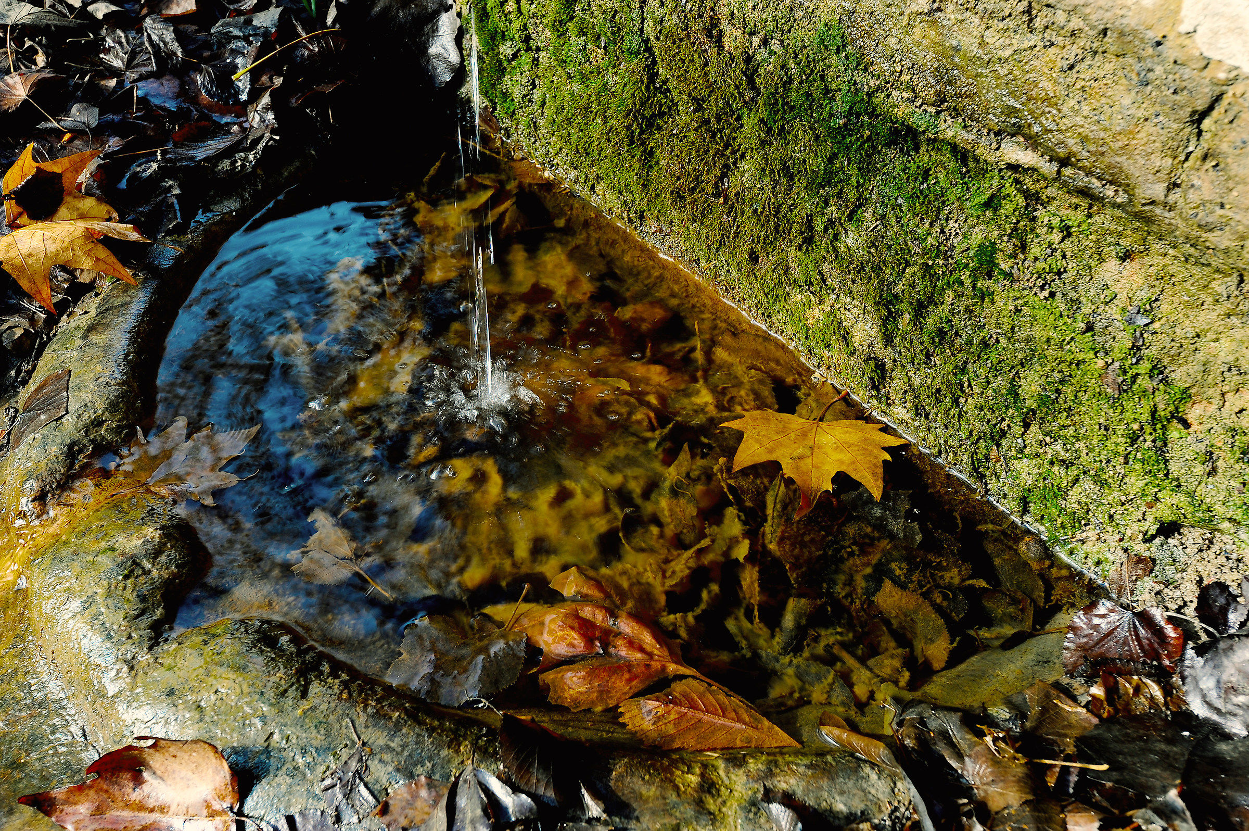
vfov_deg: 37.8
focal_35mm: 35
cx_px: 624
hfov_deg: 54.5
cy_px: 416
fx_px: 1213
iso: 200
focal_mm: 35
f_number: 11
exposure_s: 1/30
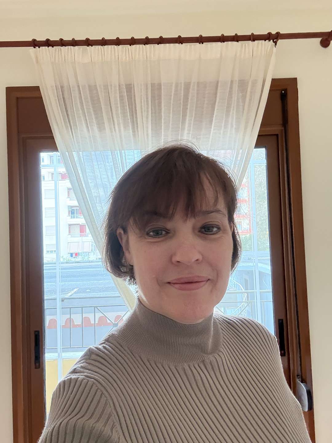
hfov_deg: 46.8
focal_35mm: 30
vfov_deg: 60.0
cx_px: 166
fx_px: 384
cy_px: 222
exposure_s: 1/33
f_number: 1.9
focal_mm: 2.69
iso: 200
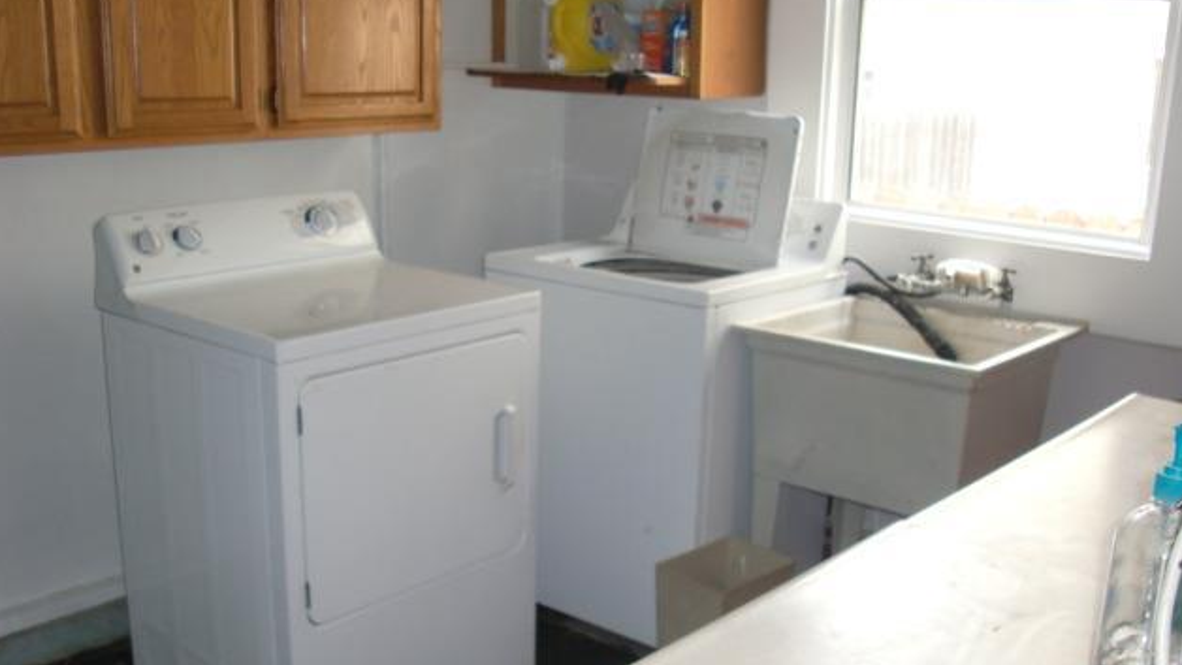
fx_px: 1253
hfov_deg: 50.5
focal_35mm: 40
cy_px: 409
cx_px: 595
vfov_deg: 29.6
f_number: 2.8
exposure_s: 1/60
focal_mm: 6.3
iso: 200
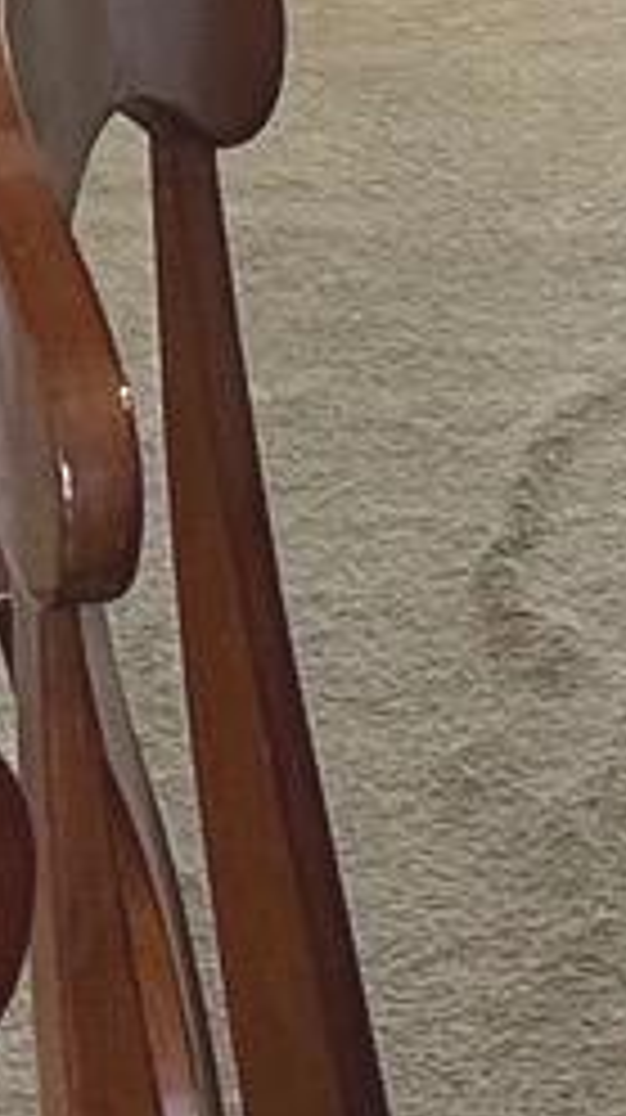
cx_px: 685
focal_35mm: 216
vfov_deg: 9.2
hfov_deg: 5.6
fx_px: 6391
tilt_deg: -4.3
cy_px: -1323
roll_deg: -1.7
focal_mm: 6.86
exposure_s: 1/121
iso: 160
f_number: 1.78
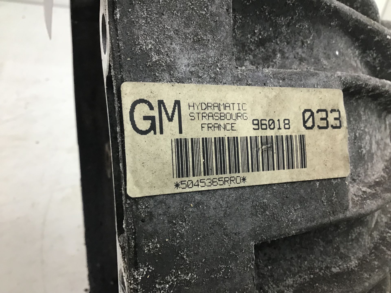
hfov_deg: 58.4
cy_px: 146
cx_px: 196
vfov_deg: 45.4
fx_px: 350
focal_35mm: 31
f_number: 2.4
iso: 40
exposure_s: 1/33
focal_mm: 3.3
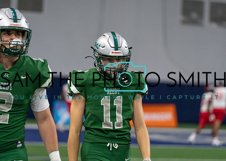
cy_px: 80
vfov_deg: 9.5
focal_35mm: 151
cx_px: 113
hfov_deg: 13.3
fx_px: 968
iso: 1600
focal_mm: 144
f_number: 2.8
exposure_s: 1/1250
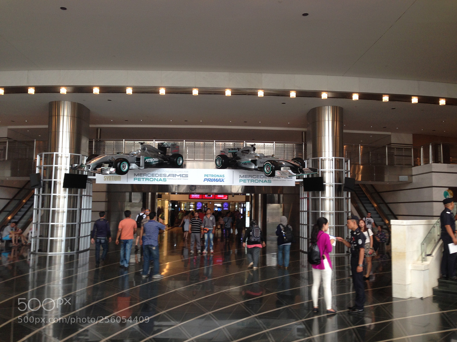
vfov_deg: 42.9
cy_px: 171
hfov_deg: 55.4
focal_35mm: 33
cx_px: 228
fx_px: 436
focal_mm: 4.12
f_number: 2.4
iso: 64
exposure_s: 1/40
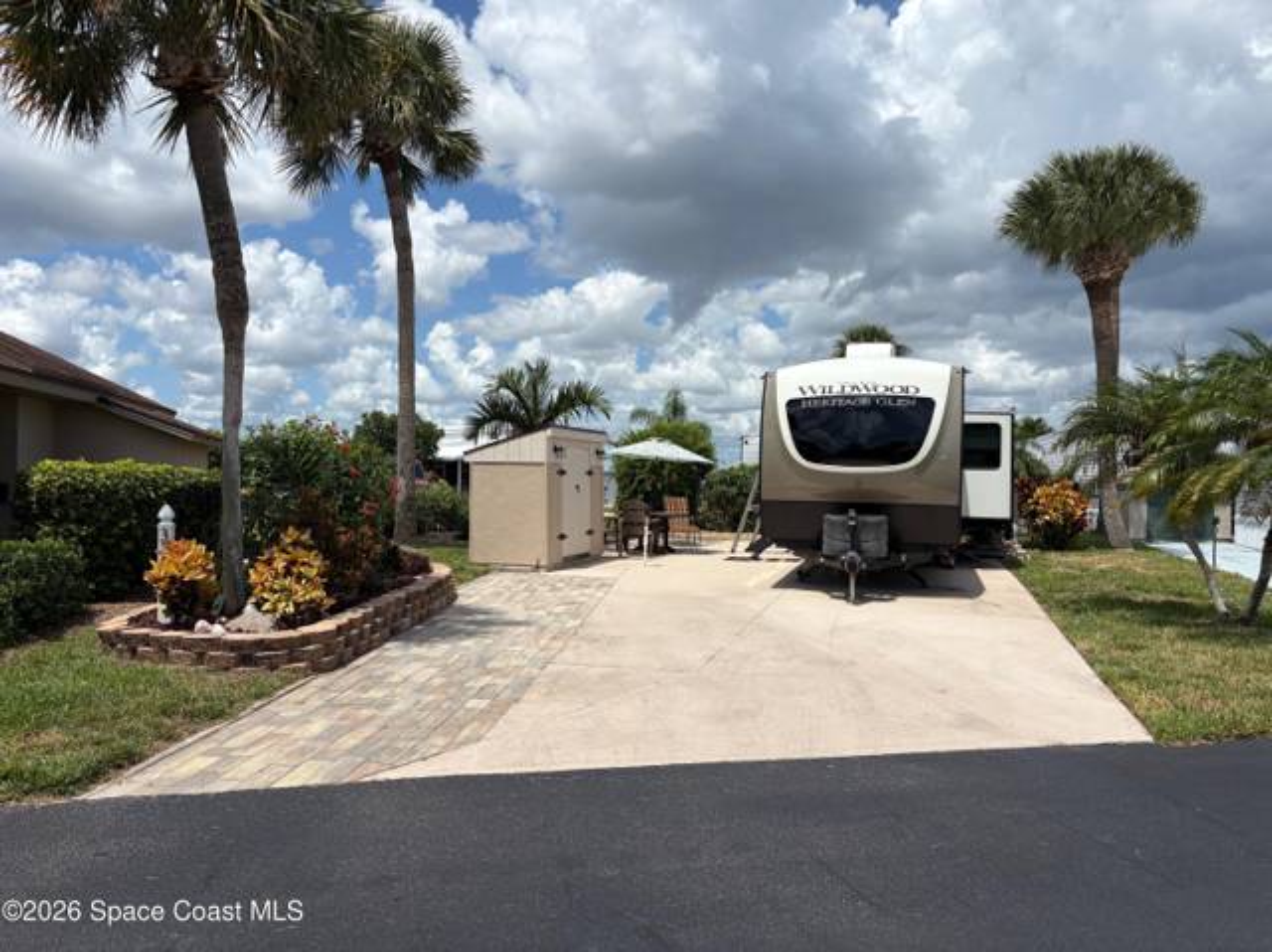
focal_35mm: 26
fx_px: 955
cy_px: 476
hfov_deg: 67.3
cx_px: 636
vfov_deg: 53.0
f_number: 1.6
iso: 50
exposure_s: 1/6993
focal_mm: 5.96
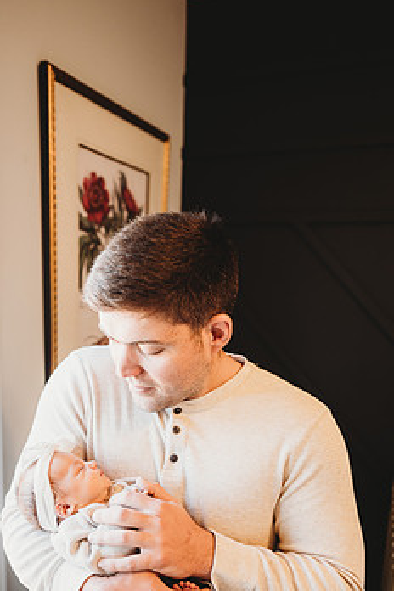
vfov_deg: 59.4
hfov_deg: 42.1
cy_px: 375
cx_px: 160
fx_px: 509
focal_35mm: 31
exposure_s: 1/200
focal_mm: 24
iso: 320
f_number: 2
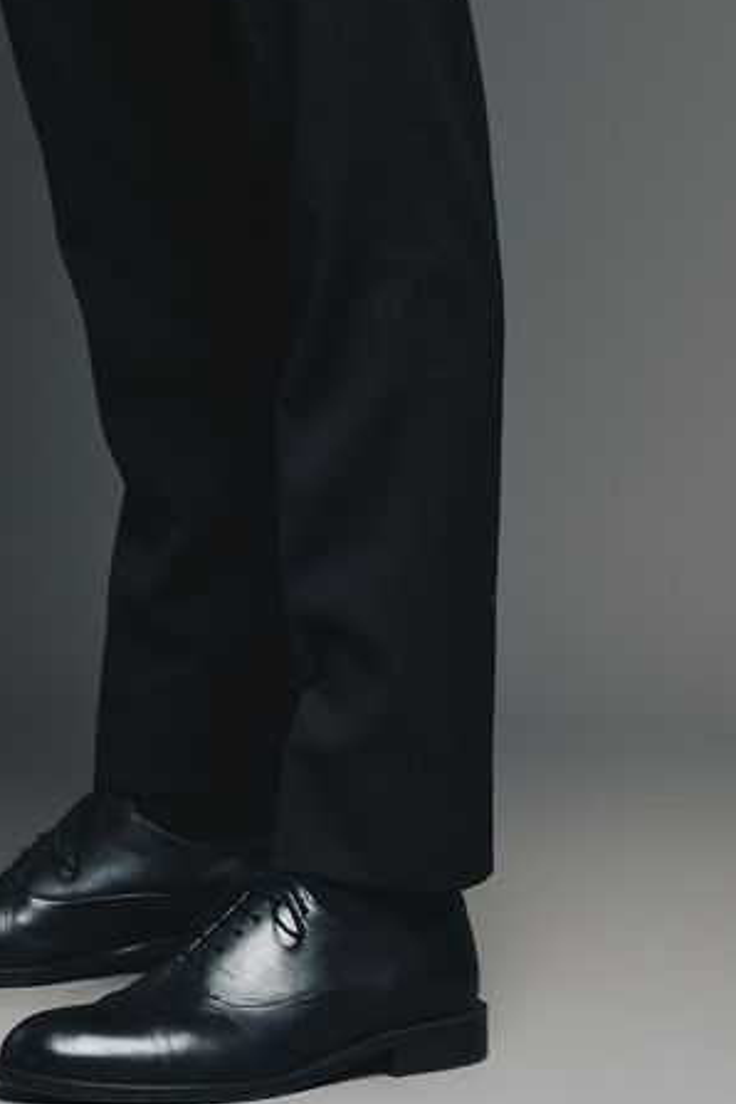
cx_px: 131
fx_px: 7911
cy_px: -626
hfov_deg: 5.3
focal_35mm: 258
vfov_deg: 7.8
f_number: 8
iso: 125
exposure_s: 1/100
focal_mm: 50
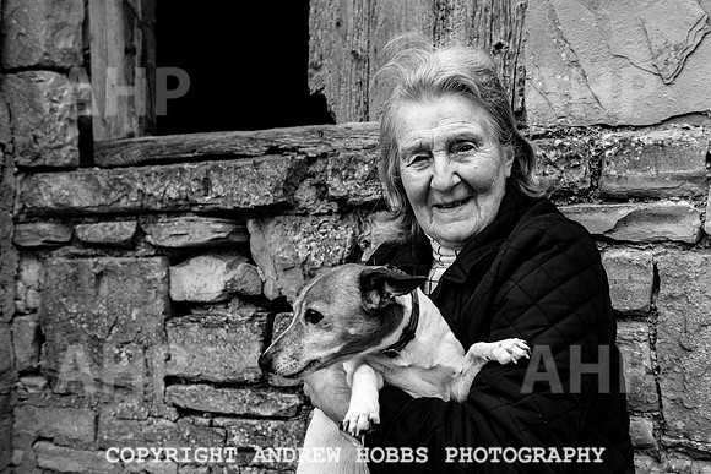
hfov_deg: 47.9
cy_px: 231
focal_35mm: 40
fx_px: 791
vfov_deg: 33.4
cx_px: 445
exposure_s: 1/250
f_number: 5
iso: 200
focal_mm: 32
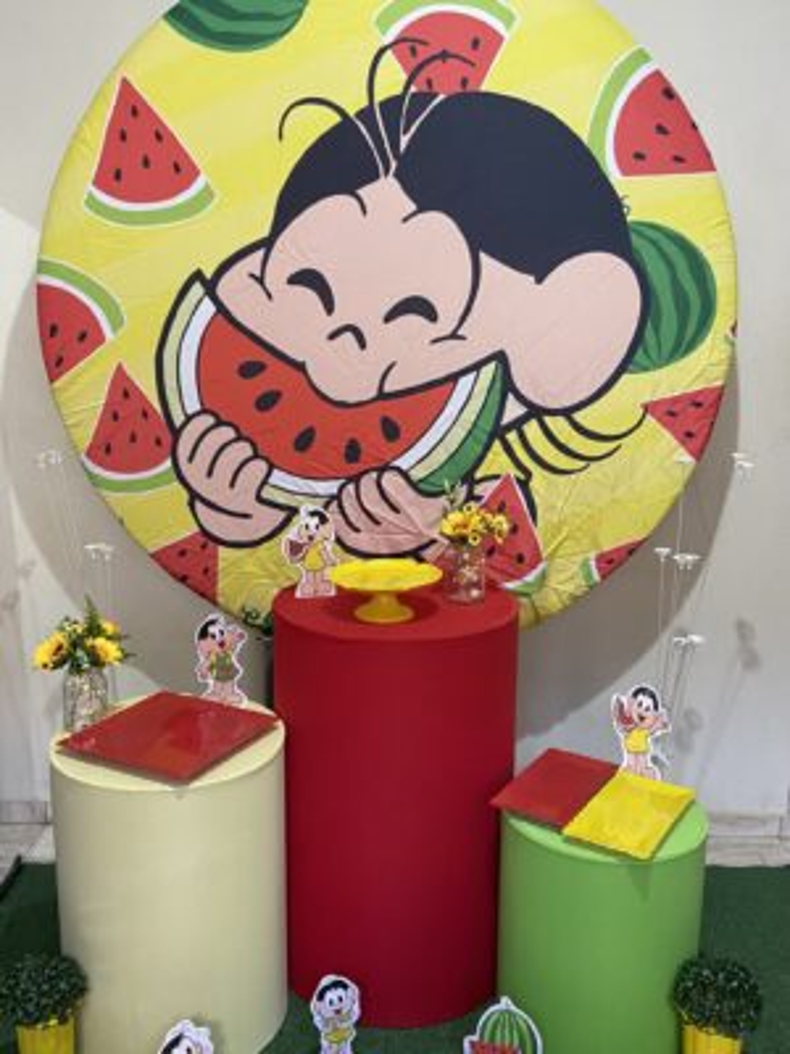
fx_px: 791
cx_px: 395
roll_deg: +0.0
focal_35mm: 26
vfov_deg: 67.3
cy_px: 527
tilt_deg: -13.3
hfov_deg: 53.1
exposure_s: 1/60
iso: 400
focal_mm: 4.25
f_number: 1.8
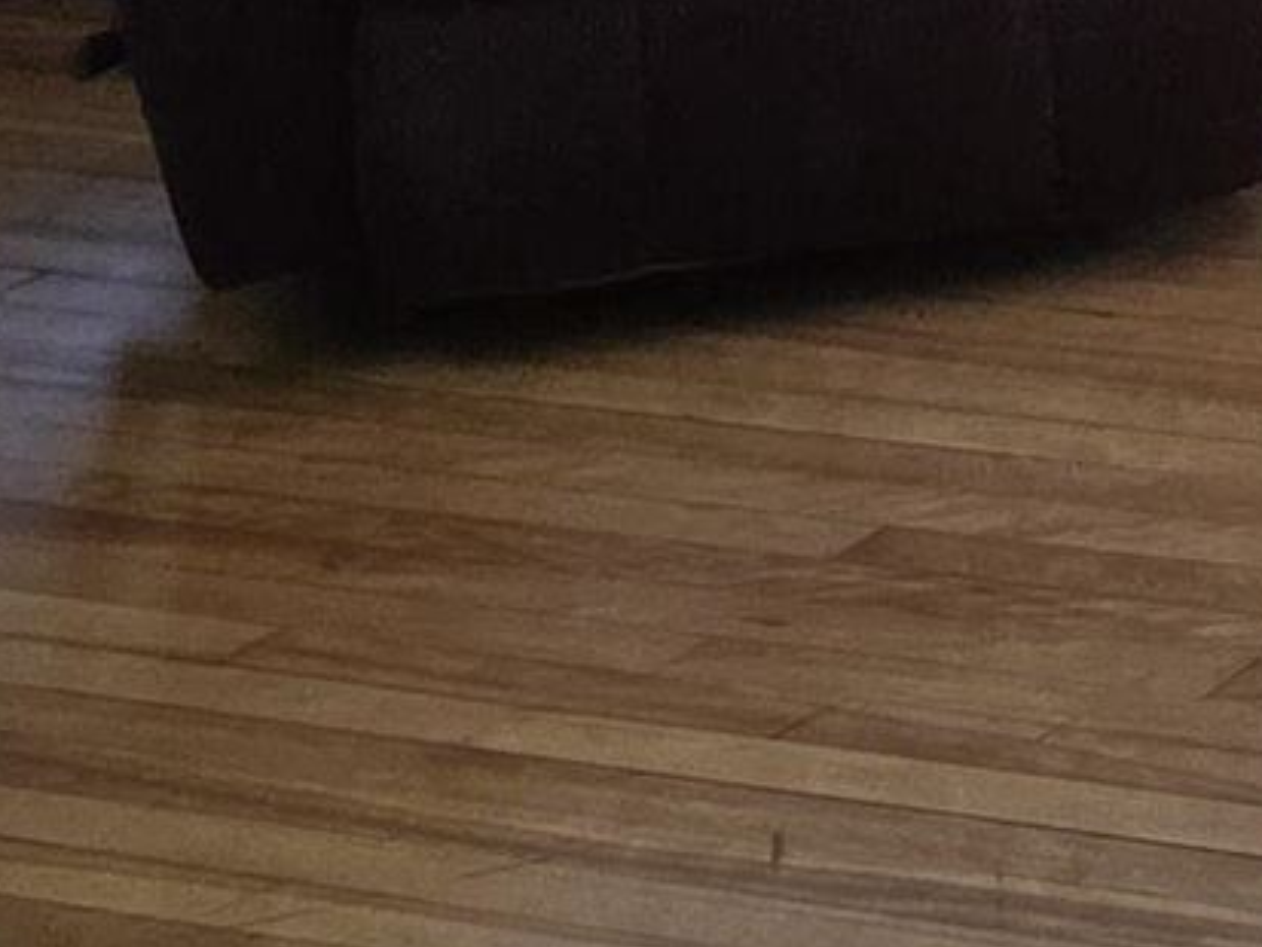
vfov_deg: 8.1
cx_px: 2869
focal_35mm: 171
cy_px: -1225
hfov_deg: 10.3
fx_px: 6236
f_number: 1.7
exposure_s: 1/120
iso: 200
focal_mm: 6.3
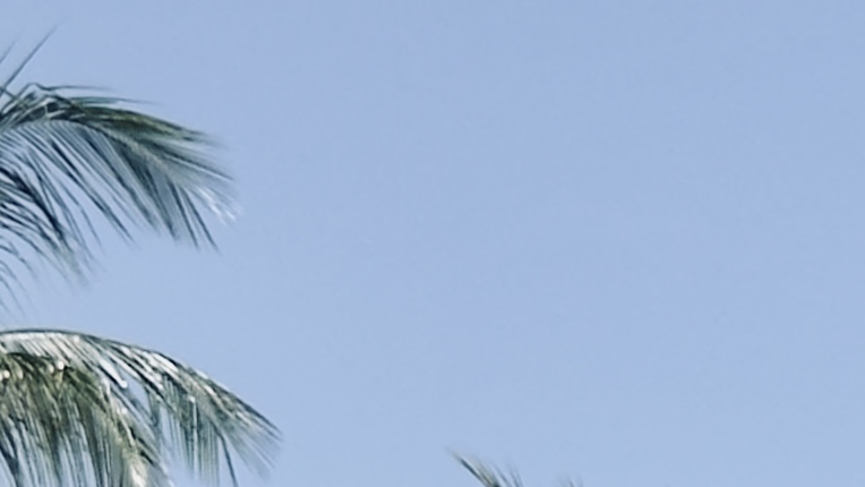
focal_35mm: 276
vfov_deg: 4.4
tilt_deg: +8.1
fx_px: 6331
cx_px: 2191
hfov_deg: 7.3
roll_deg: +0.3
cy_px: 861
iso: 80
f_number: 1.78
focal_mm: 6.76
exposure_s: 1/6024
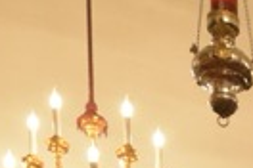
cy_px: 634
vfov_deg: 7.8
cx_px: 412
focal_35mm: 129
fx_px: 907
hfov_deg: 14.5
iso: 1600
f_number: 5.6
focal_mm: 17
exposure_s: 1/125
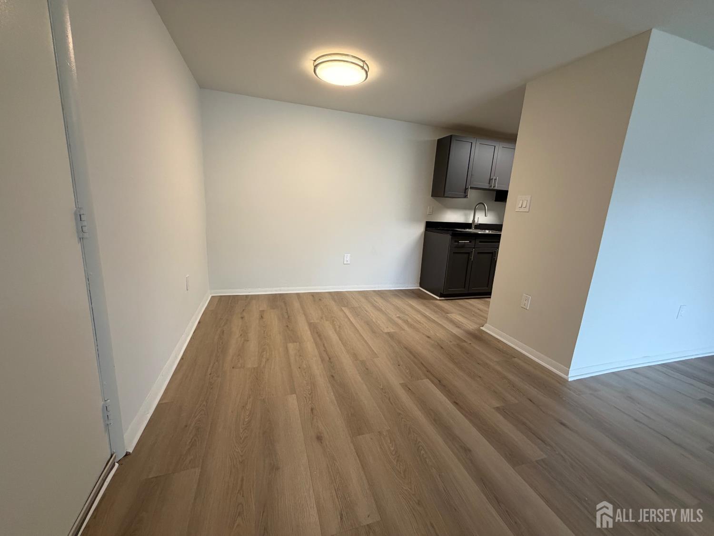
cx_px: 357
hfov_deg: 102.1
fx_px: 289
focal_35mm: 14
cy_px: 268
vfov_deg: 85.7
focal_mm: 2.22
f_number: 2.2
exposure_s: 1/120
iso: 250
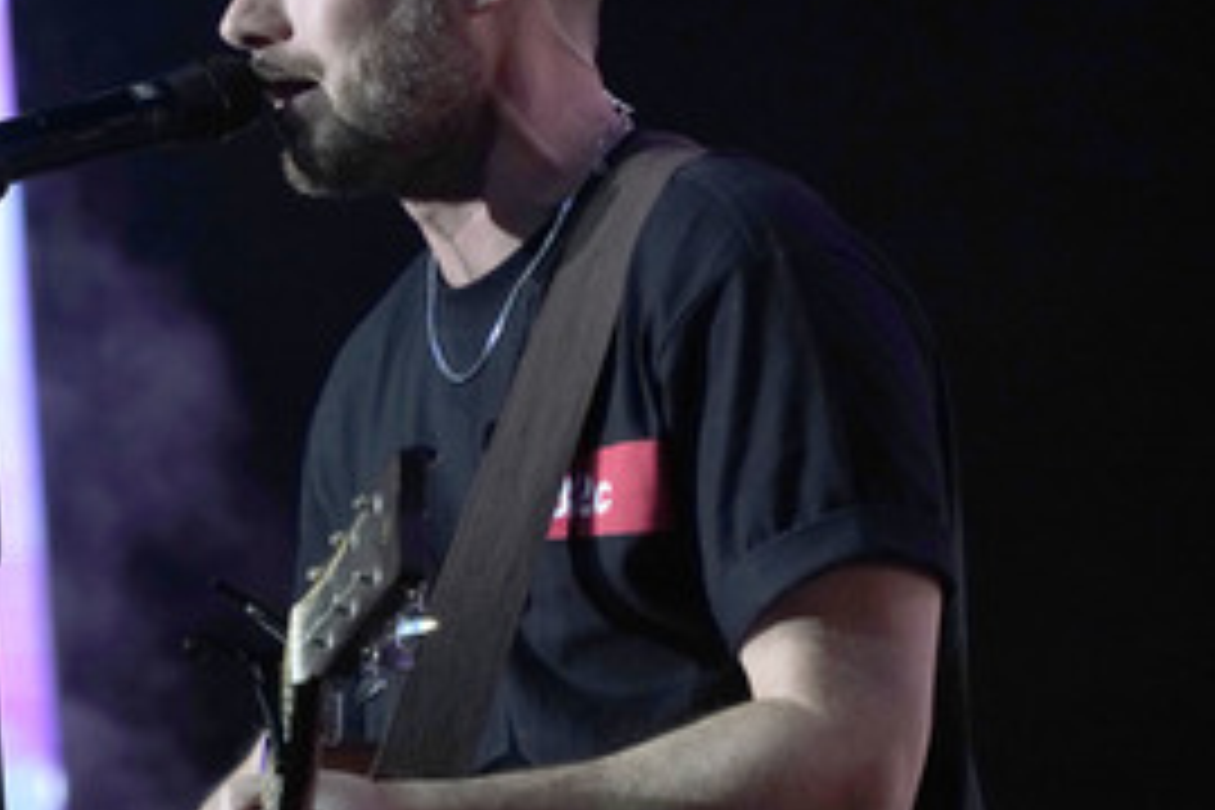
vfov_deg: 4.6
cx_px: 286
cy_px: 243
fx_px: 10023
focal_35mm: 297
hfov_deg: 6.9
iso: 2000
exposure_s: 1/250
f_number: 5.6
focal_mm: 178
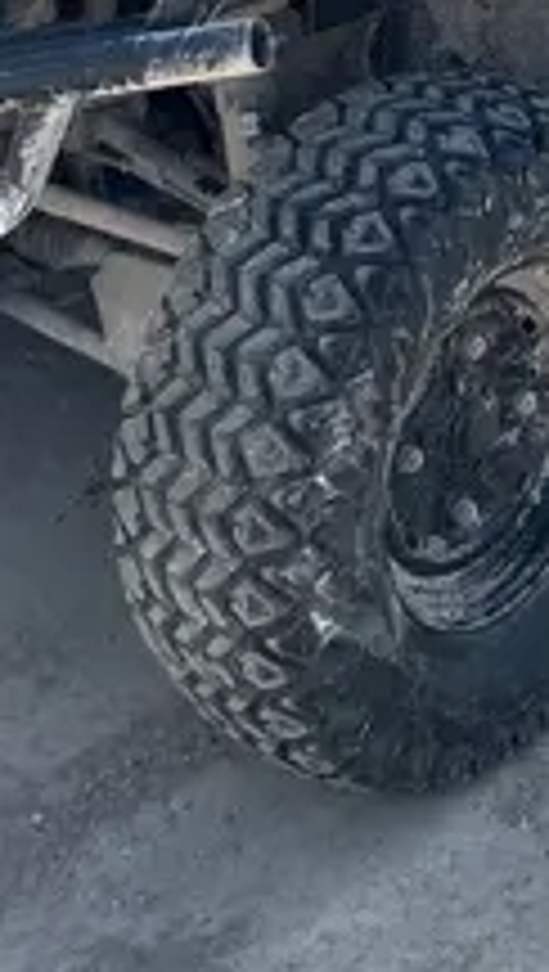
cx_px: 729
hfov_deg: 12.2
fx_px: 2477
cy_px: -506
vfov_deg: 19.3
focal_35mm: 96
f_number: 1.5
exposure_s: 1/3704
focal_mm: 5.7
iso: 50
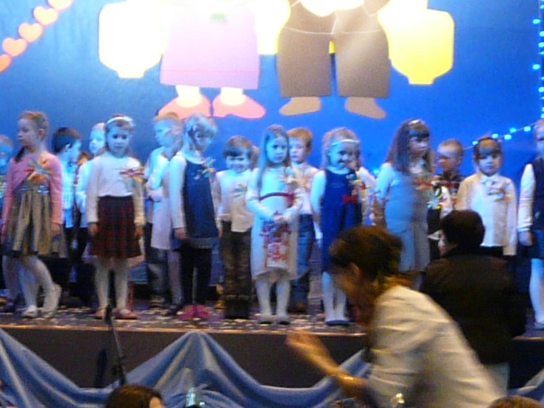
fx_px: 2231
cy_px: 172
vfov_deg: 10.4
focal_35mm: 142
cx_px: 32
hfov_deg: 13.7
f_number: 2.8
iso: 200
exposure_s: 1/10
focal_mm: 5.2
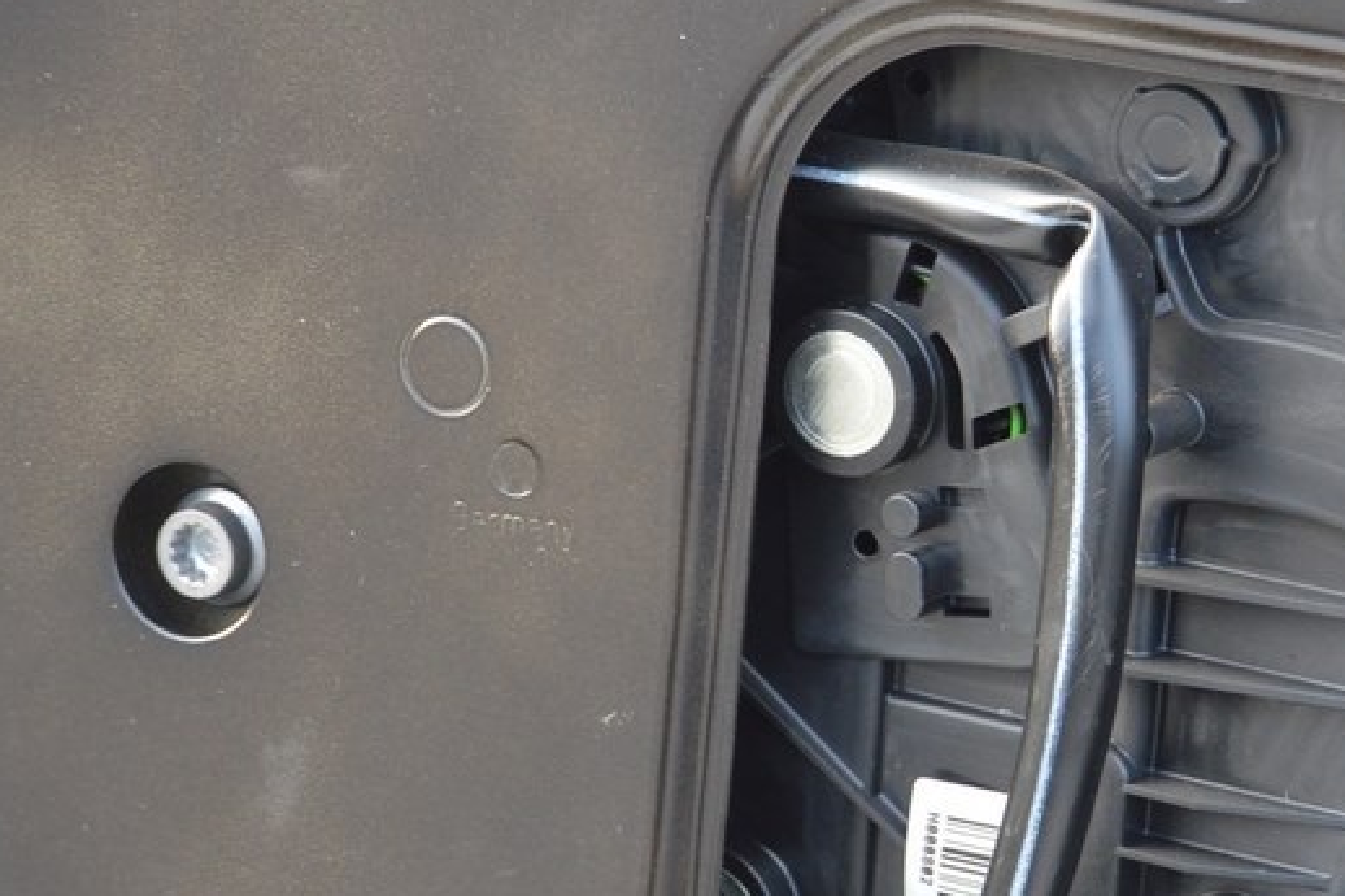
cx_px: 1259
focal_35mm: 163
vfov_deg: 8.4
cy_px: 456
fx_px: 6087
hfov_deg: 12.5
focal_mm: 55
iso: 720
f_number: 5.6
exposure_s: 1/60
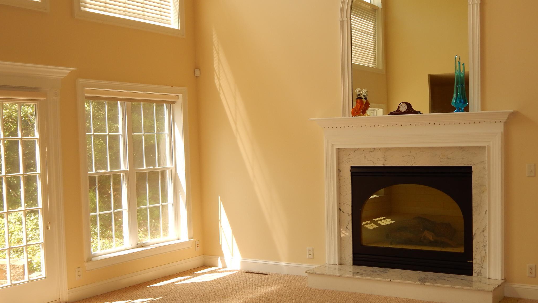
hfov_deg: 43.7
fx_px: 670
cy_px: 177
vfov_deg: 25.4
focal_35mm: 47
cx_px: 268
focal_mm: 7.7
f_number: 3.6
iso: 125
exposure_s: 1/100
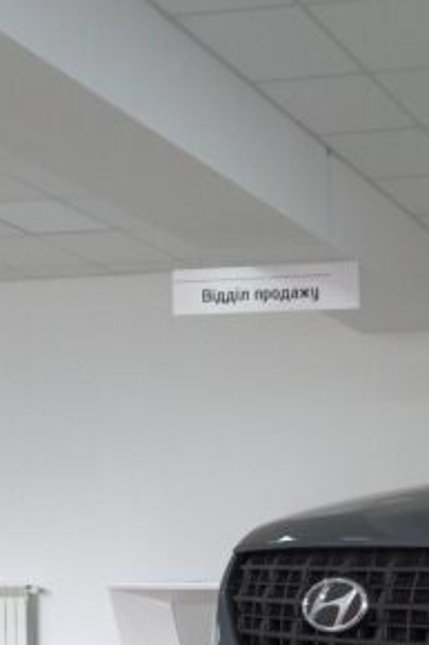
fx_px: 1271
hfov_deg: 17.3
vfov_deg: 27.5
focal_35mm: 71
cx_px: 637
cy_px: 577
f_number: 1.8
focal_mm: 4.6
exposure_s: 1/50
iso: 64
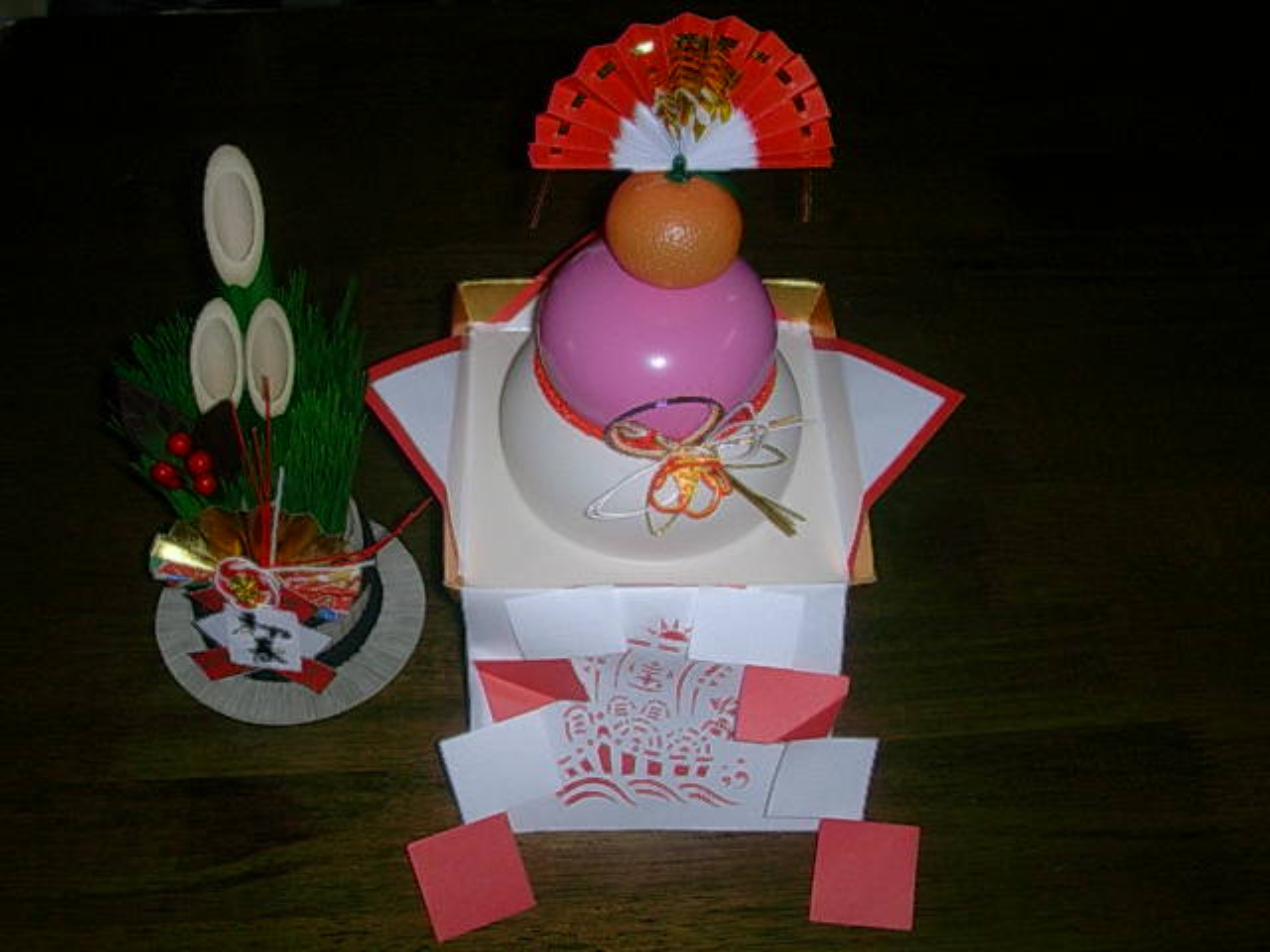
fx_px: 1651
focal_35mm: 45
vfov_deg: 32.2
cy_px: 476
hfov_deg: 42.1
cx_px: 635
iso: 70
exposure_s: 1/64
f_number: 2.9
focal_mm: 6.7
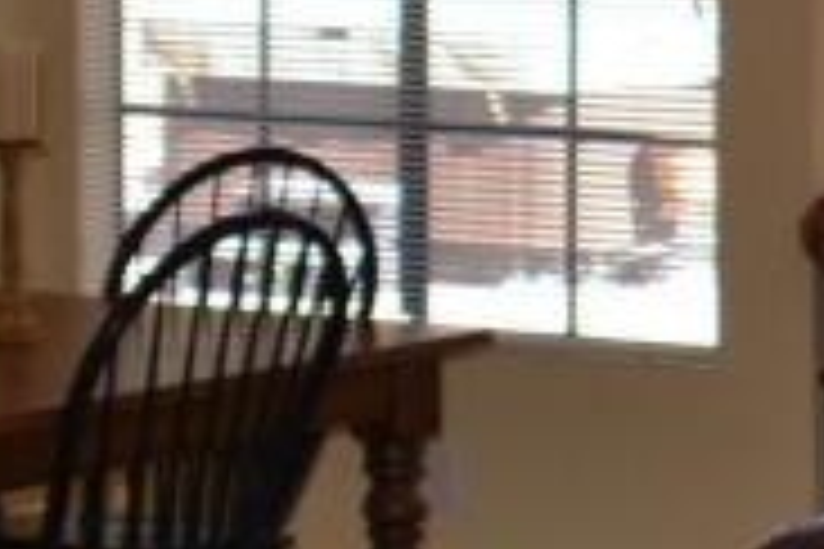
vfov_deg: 8.1
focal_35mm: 170
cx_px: 1526
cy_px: 126
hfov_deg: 11.2
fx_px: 3891
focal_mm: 18
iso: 220
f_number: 4
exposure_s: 1/125
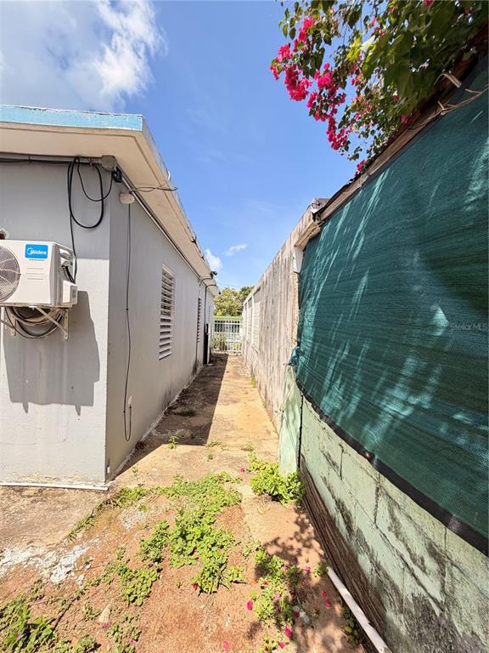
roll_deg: -2.1
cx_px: 244
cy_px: 326
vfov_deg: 102.1
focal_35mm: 14
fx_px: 264
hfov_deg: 85.7
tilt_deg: -0.1
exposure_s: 1/638
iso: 40
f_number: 2.2
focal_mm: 2.22
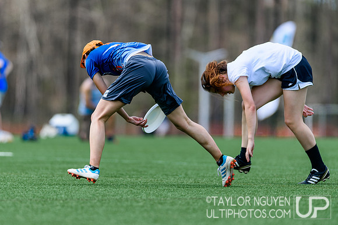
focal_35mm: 350
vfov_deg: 3.9
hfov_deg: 5.9
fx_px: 3286
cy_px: 112
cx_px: 149
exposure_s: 1/1600
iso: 140
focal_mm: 300
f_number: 2.8
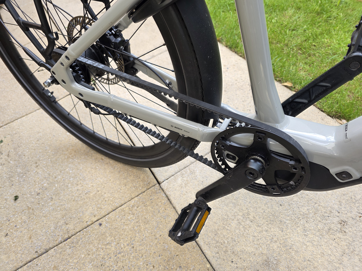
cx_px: 181
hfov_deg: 73.9
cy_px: 136
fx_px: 241
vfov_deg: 58.9
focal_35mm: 23
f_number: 1.7
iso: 50
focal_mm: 6.3
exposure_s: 1/359
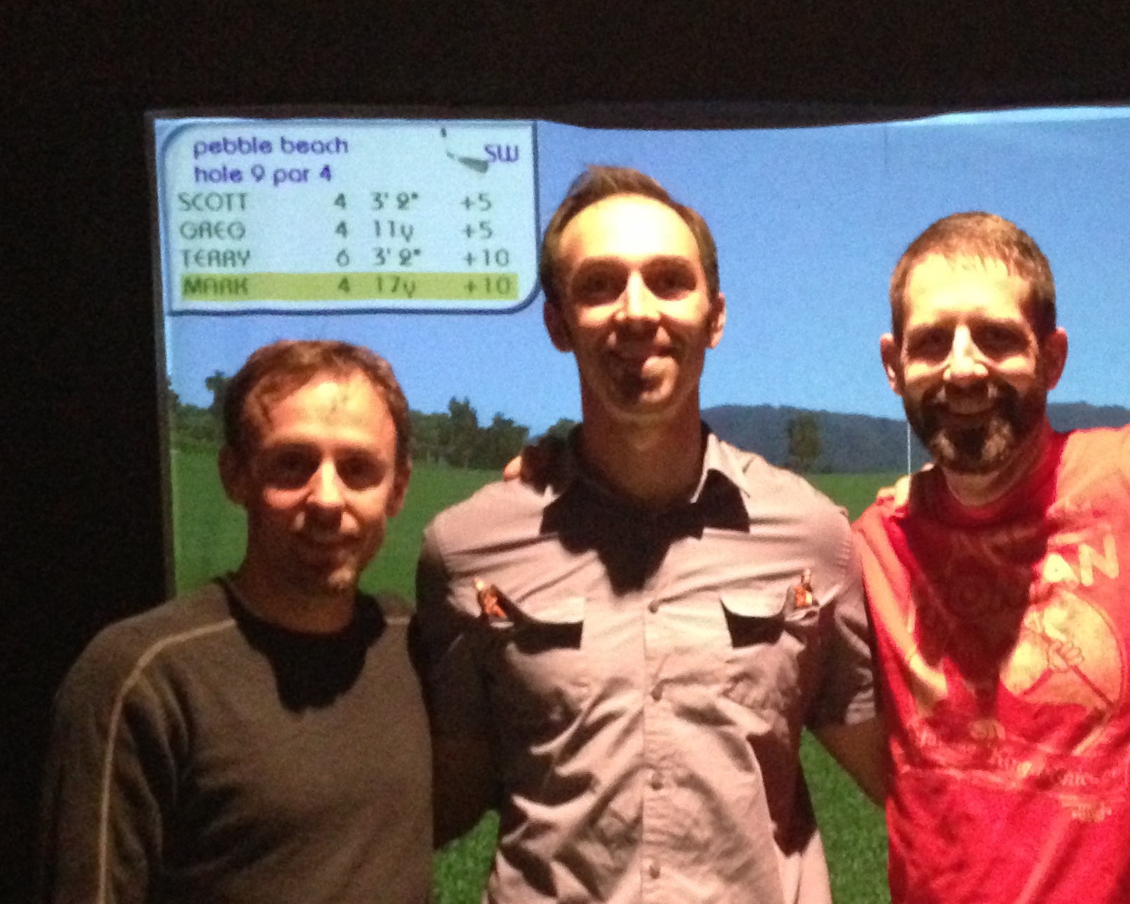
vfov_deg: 23.1
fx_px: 2174
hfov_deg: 28.5
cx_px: 906
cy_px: 753
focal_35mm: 65
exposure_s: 1/15
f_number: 2.4
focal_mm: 4.13
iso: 800
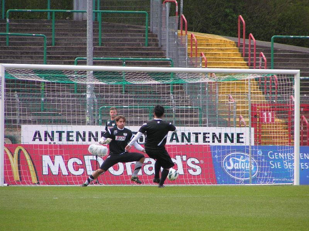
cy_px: 116
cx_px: 154
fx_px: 3392
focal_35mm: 380
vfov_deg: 3.9
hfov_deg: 5.2
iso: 80
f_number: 3.5
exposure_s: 1/400
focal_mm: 58
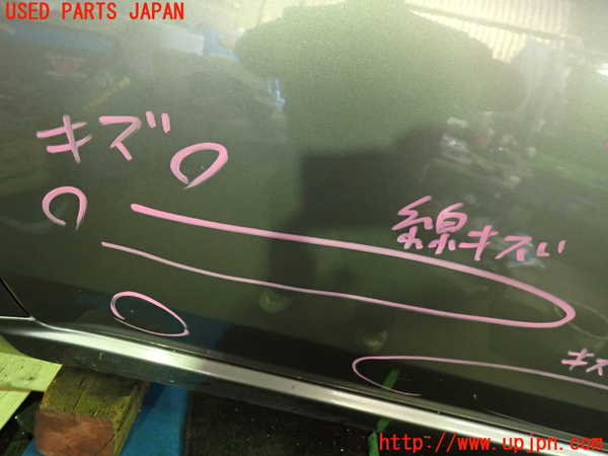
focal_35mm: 25
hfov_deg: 69.4
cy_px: 228
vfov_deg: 54.9
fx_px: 439
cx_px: 304
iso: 640
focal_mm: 4.5
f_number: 2
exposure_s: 1/30
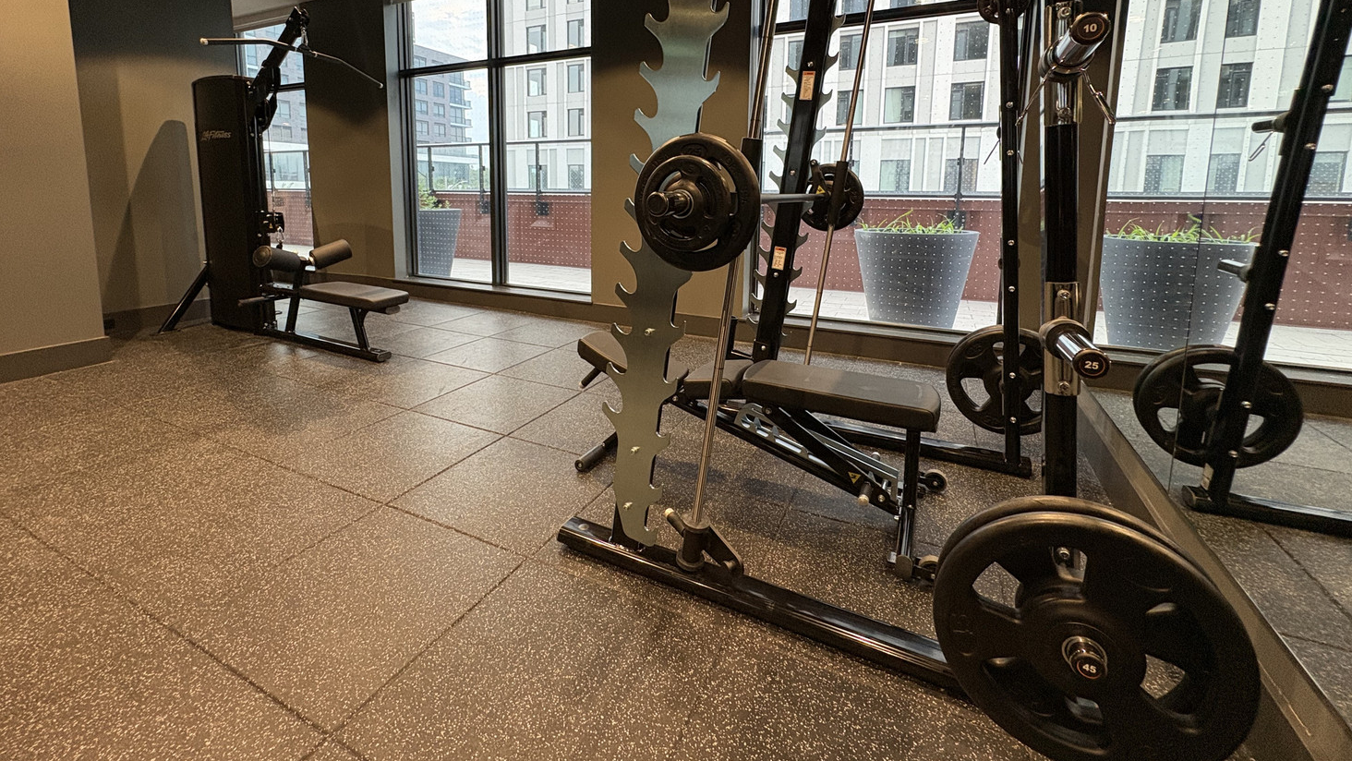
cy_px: 261
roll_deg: +0.8
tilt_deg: -7.1
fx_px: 574
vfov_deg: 65.5
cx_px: 650
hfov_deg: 99.3
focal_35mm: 16
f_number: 2.2
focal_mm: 2.22
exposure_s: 1/60
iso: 250
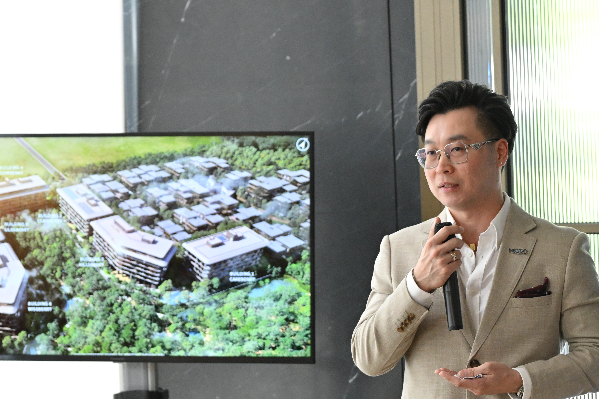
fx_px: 2079
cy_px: 203
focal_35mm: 125
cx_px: 263
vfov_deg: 11.0
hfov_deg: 16.4
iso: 2500
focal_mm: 67
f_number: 4
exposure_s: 1/250
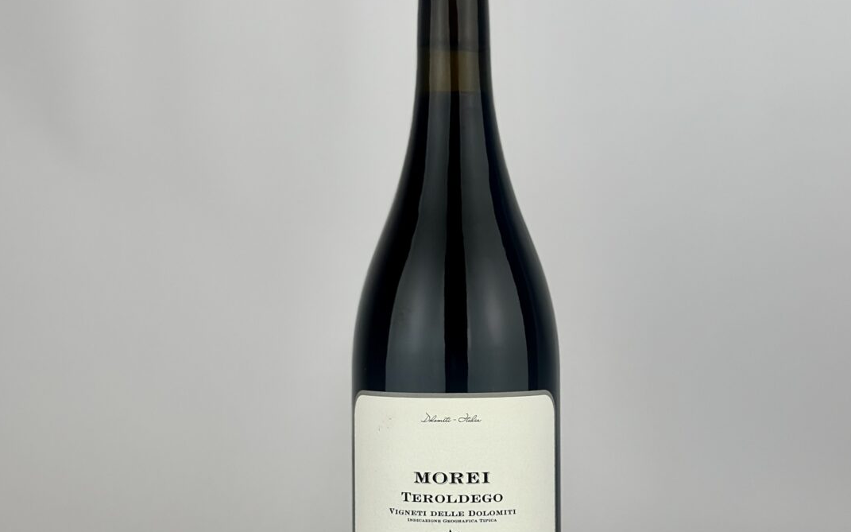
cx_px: 418
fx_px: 1762
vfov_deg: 17.2
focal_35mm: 76
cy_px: 287
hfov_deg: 27.1
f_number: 1.78
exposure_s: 1/1242
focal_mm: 6.86
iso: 80
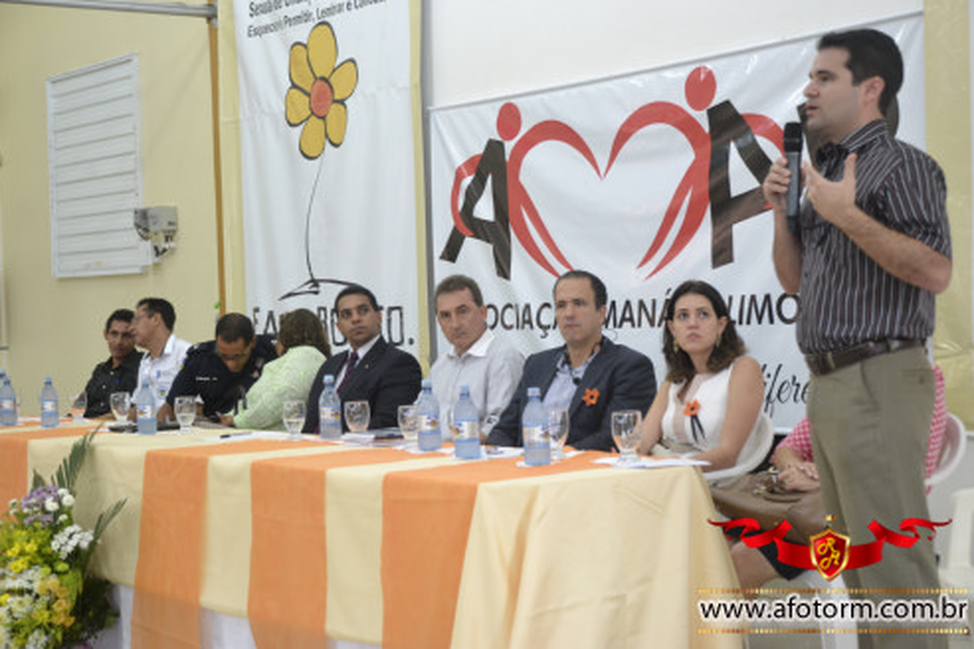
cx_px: 491
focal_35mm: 61
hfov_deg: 32.9
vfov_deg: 22.3
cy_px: 322
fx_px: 1650
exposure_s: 1/80
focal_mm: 40
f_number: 4.5
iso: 1600
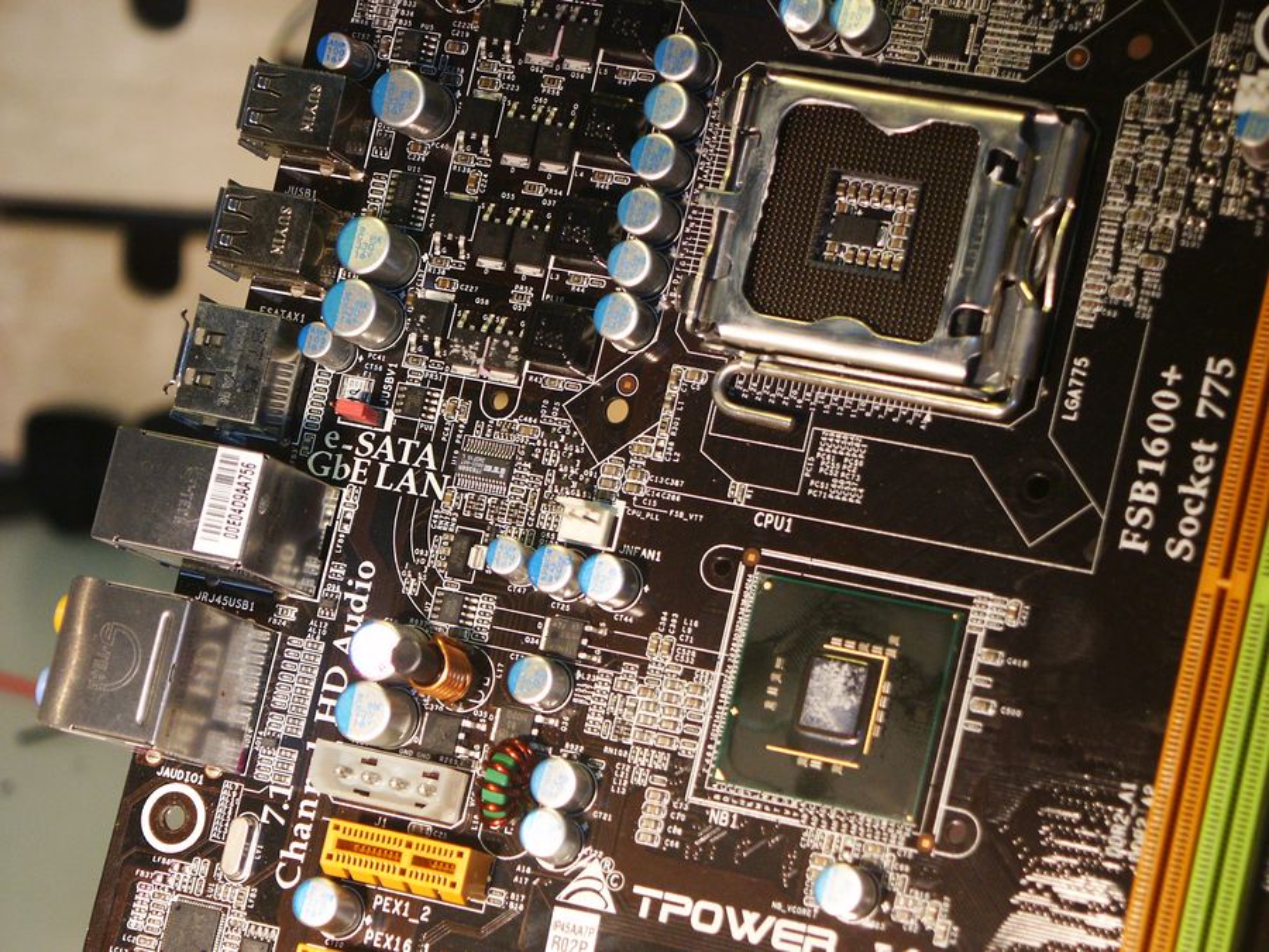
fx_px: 4362
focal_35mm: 119
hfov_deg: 16.6
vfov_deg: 12.5
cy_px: 476
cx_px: 634
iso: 200
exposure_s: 1/90
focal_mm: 29.53
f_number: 3.5
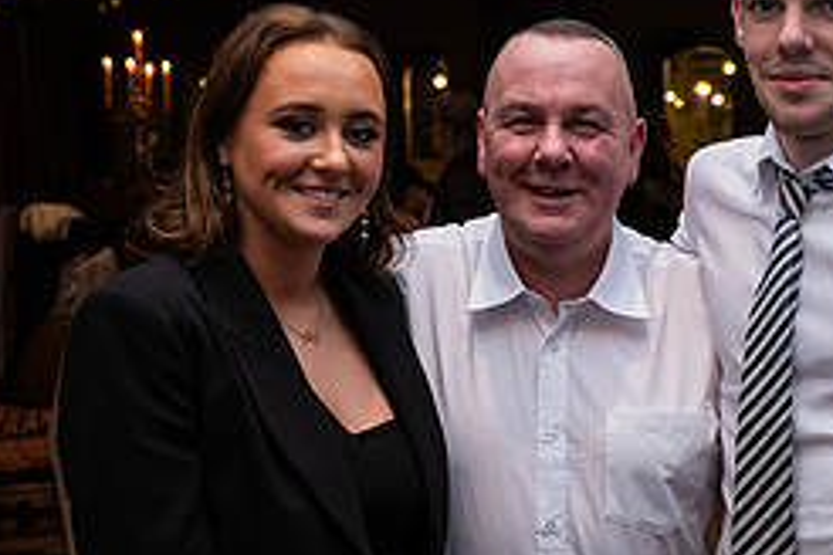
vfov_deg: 18.6
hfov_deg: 27.5
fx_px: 1689
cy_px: 384
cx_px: 565
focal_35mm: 73
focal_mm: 31
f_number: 3.5
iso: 800
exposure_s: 1/160
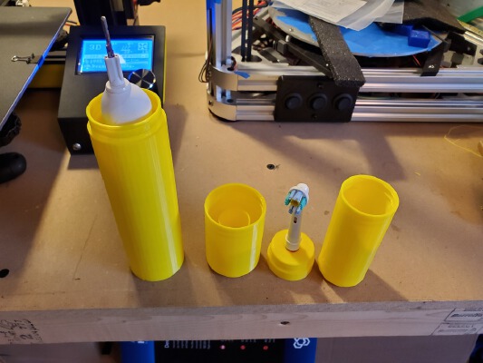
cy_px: 182
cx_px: 242
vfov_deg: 53.1
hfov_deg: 67.3
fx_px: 363
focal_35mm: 26
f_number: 2.4
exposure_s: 1/39
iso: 320
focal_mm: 4.3
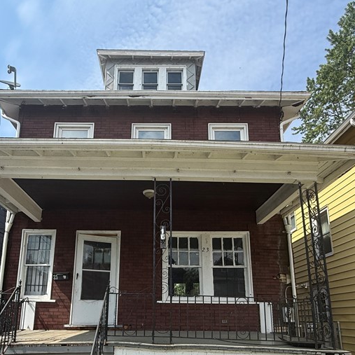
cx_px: 155
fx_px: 290
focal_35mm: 25
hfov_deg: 62.7
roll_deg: -0.2
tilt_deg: +13.1
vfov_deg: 60.3
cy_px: 256
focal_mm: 2.22
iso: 50
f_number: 2.2
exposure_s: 1/1795
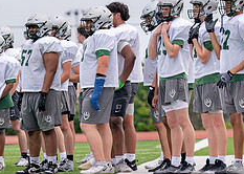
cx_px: 87
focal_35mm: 481
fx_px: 3330
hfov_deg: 4.2
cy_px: 74
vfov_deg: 3.0
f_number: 2.8
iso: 200
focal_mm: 154
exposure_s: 1/3200
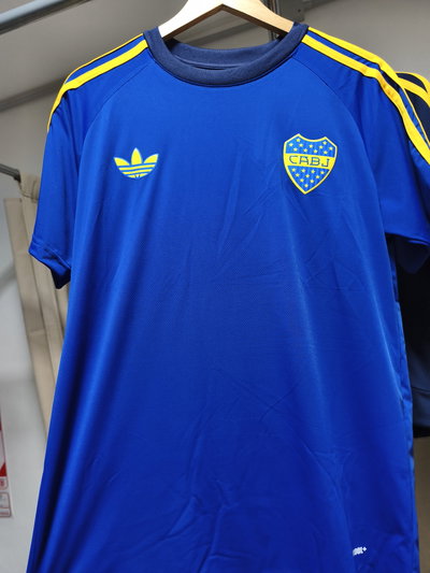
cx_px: 215
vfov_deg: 73.9
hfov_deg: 58.9
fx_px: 381
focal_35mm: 23
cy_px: 286
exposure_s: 1/50
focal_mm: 6.14
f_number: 1.65
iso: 800
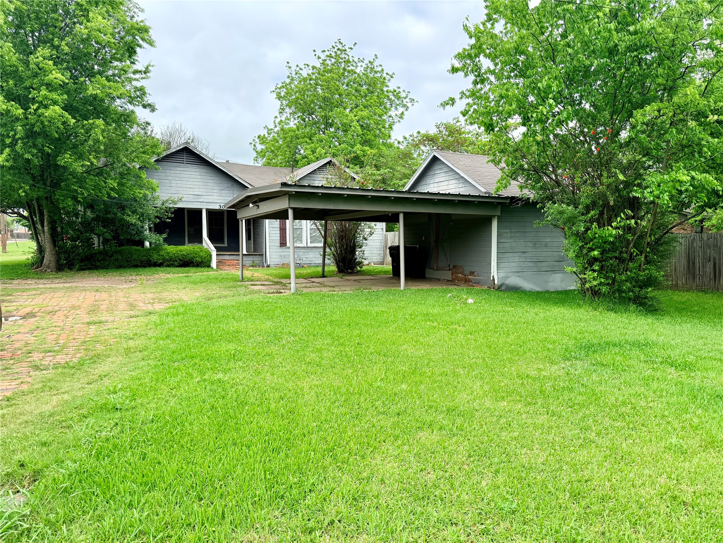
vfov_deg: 56.8
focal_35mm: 24
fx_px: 501
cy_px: 272
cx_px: 362
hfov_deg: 71.6
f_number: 1.78
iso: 100
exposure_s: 1/2907
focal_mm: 6.76
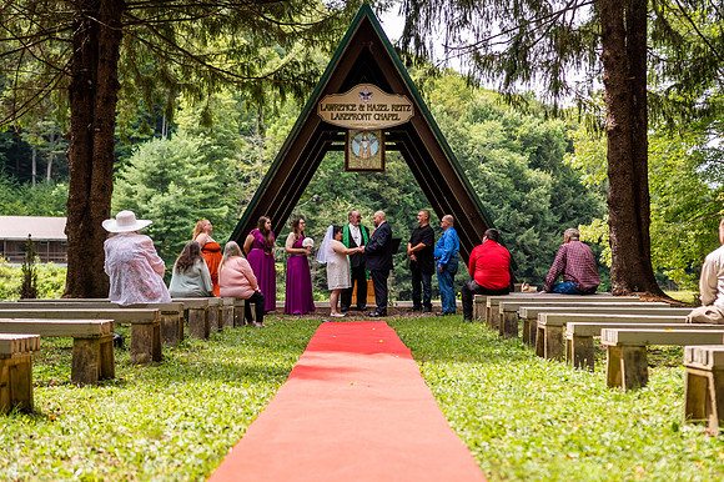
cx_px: 366
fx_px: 1057
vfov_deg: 25.7
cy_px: 241
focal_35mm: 53
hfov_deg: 37.8
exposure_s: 1/800
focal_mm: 35
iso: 80
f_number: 2
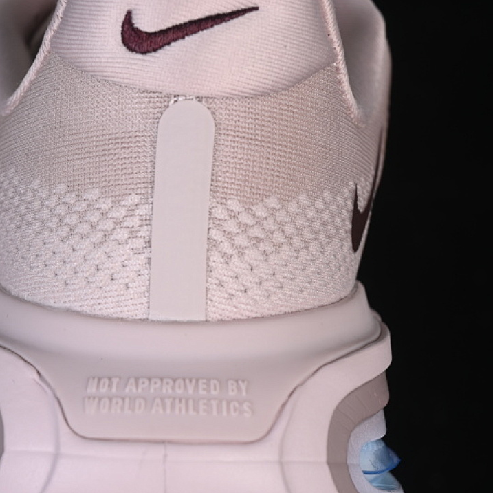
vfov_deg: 18.1
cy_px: 247
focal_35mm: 96
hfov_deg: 18.1
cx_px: 161
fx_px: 1547
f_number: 7.1
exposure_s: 1/80
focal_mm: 50
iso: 160
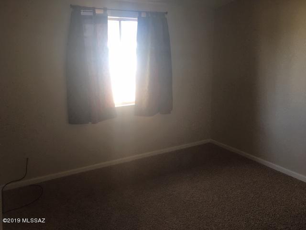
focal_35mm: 29
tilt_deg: -12.0
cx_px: 153
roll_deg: +0.8
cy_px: 115
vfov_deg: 48.2
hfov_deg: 61.7
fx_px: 256
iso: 40
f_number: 2.2
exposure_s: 1/30
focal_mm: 4.15
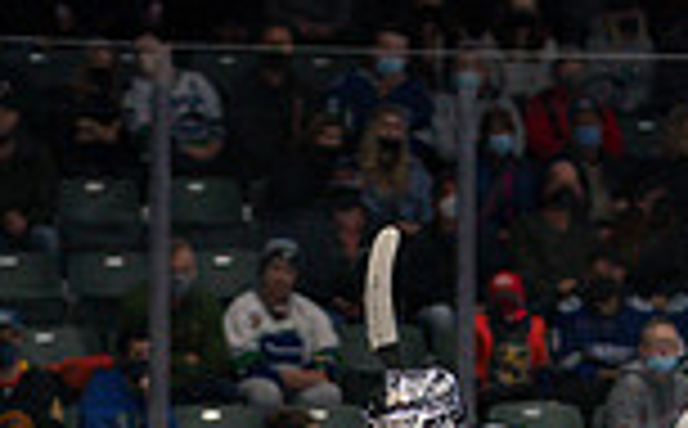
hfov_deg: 6.7
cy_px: 720
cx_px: 310
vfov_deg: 4.2
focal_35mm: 312
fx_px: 5839
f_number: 2.8
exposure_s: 1/1250
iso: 2000
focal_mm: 70
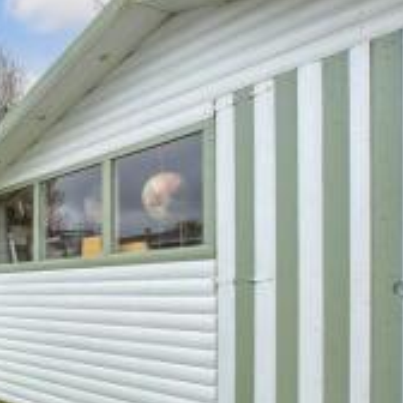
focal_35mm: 36
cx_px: -132
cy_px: 294
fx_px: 474
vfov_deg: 44.8
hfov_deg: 32.9
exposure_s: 1/40
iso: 160
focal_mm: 10
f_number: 8
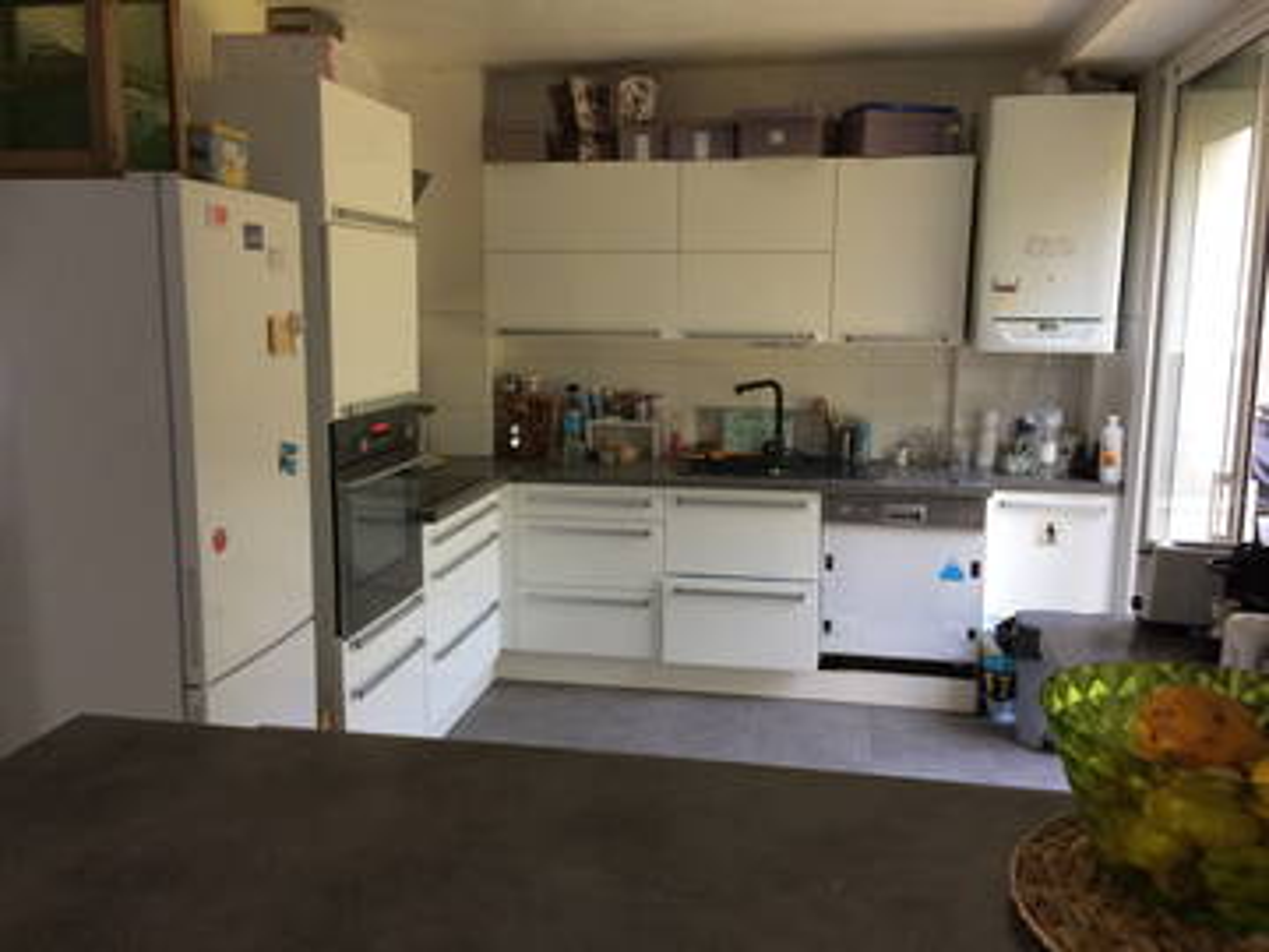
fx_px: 1063
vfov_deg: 48.2
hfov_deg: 61.7
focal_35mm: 29
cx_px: 634
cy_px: 476
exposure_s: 1/33
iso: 160
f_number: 2.2
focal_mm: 4.15
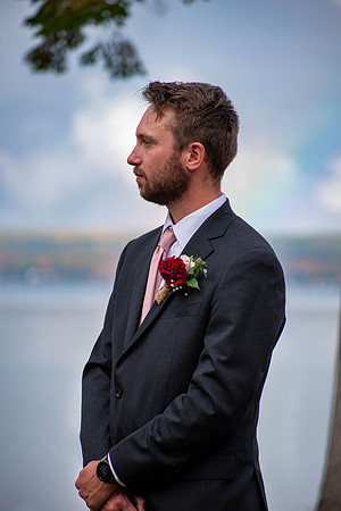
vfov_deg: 7.2
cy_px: 256
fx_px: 4049
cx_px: 170
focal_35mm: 285
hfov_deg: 4.8
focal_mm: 190
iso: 320
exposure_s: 1/500
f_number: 5.6
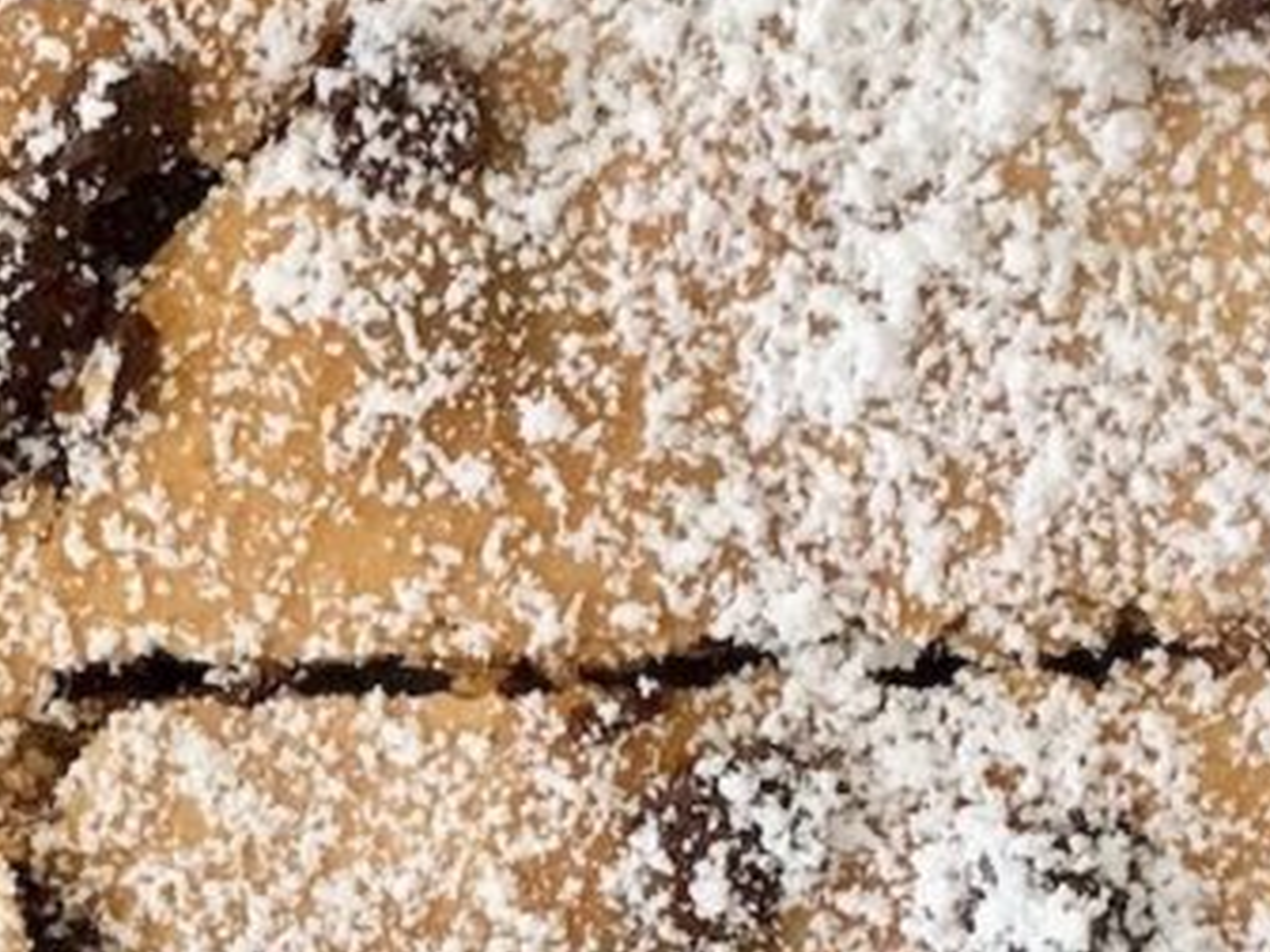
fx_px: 3779
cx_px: 53
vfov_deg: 14.3
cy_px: 746
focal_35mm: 103
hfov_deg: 18.7
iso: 160
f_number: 2.2
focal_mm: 4.15
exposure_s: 1/50
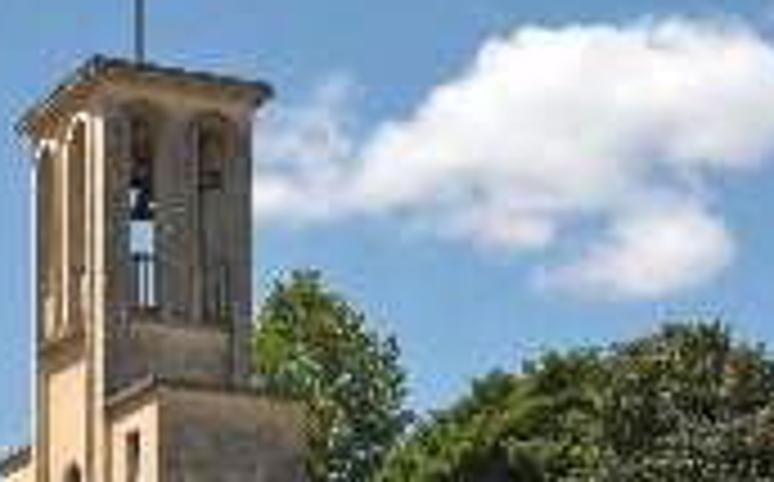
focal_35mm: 119
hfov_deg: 17.5
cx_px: 218
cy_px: 464
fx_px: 2507
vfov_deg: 10.9
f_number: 14
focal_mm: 30
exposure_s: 1/320
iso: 400
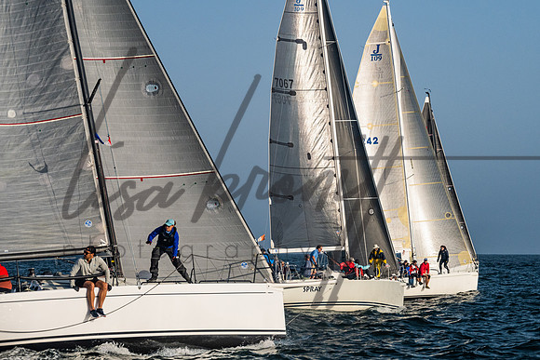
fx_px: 2062
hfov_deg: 14.9
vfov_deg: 10.0
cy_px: 113
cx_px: 371
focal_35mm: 137
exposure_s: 1/1600
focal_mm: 99
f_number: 8
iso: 400
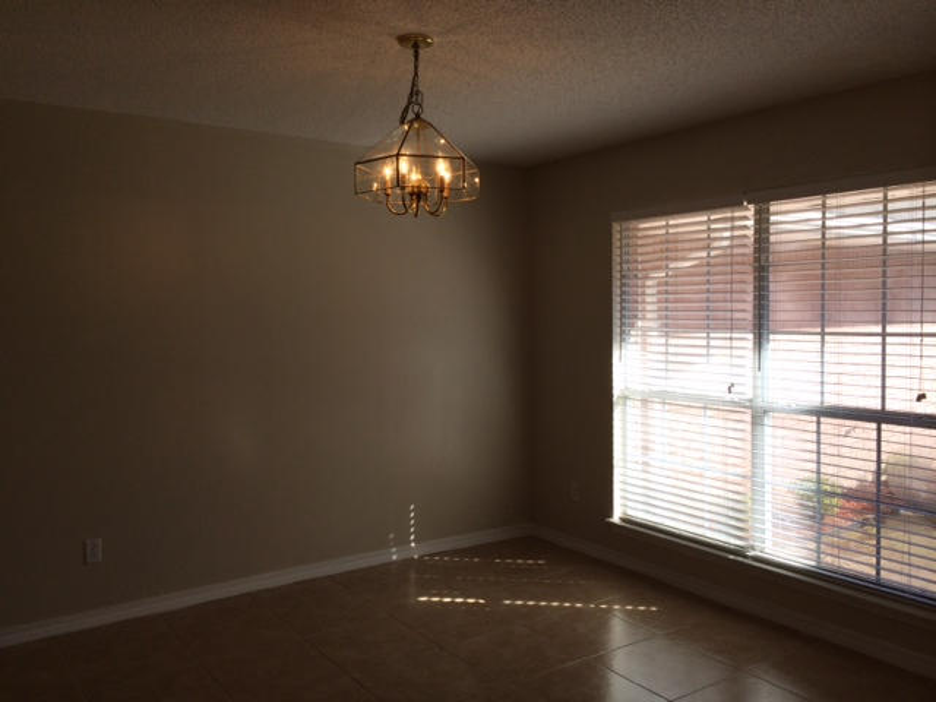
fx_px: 811
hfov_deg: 60.0
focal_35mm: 30
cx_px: 468
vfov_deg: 46.8
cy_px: 351
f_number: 2.2
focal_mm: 4.12
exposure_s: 1/461
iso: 32
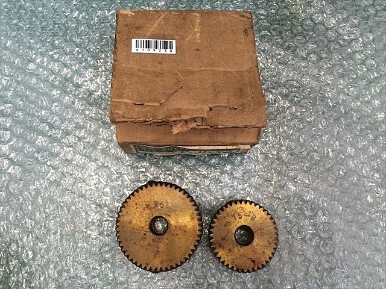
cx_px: 193
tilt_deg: -79.5
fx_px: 323
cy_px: 144
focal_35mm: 29
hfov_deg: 61.7
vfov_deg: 48.2
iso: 100
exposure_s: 1/30
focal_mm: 4.15
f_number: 2.2
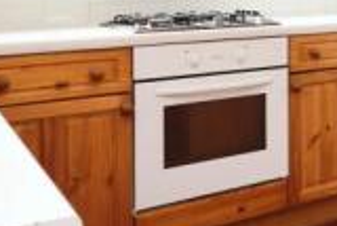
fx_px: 918
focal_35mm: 98
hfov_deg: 19.2
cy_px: -12
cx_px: 441
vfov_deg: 13.7
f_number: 8
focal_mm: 16
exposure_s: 1/60
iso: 500
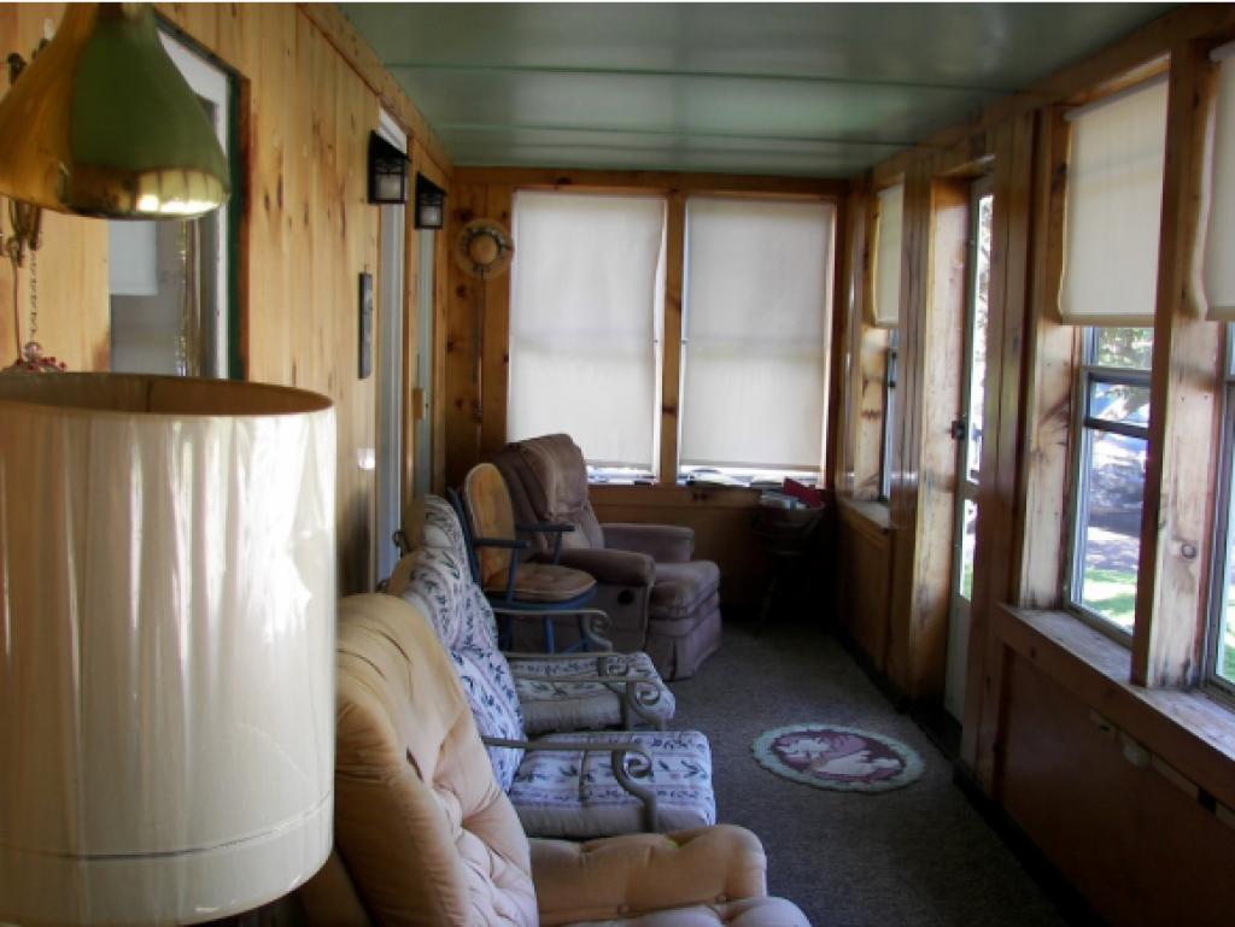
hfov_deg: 51.3
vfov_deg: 39.7
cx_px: 618
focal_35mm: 36
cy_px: 464
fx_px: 1285
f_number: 2.8
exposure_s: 1/30
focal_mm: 6
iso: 50
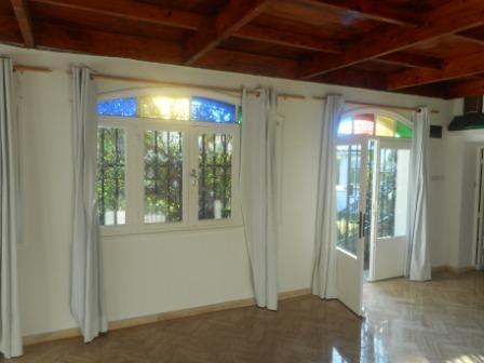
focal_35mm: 25
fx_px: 350
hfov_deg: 69.4
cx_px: 242
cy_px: 182
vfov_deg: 54.9
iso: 80
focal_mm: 4.5
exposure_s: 1/50
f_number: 3.7
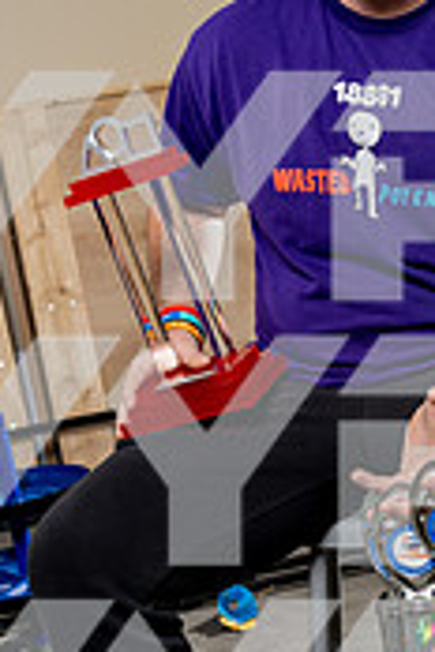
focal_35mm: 75
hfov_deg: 18.1
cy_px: 453
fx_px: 1359
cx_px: 296
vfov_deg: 26.8
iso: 100
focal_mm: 29
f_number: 4.5
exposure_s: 1/250
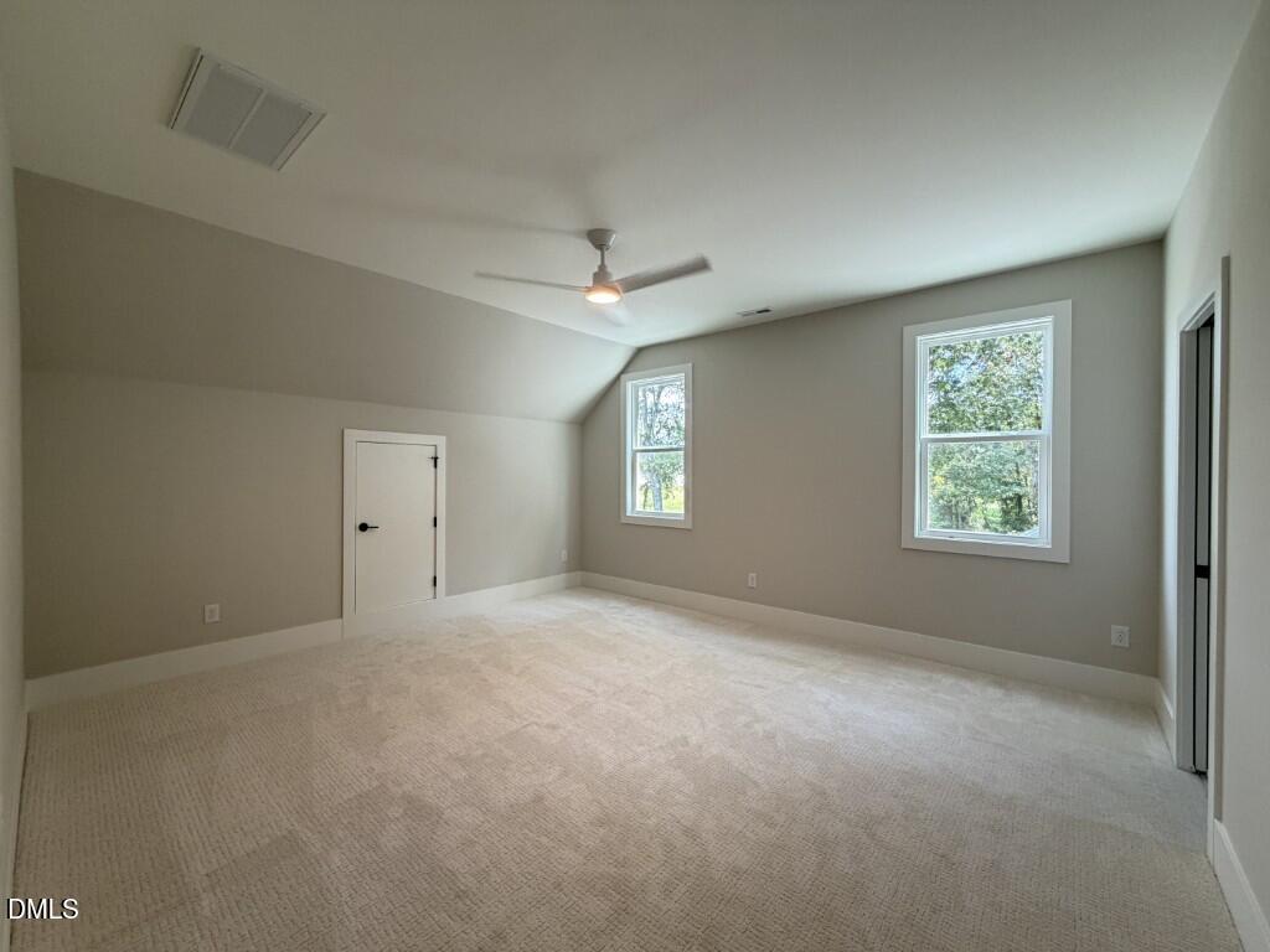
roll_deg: +0.3
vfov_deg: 85.7
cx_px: 635
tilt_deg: -0.8
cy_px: 476
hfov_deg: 102.1
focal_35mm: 14
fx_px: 514
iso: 200
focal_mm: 2.22
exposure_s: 1/120
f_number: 2.2
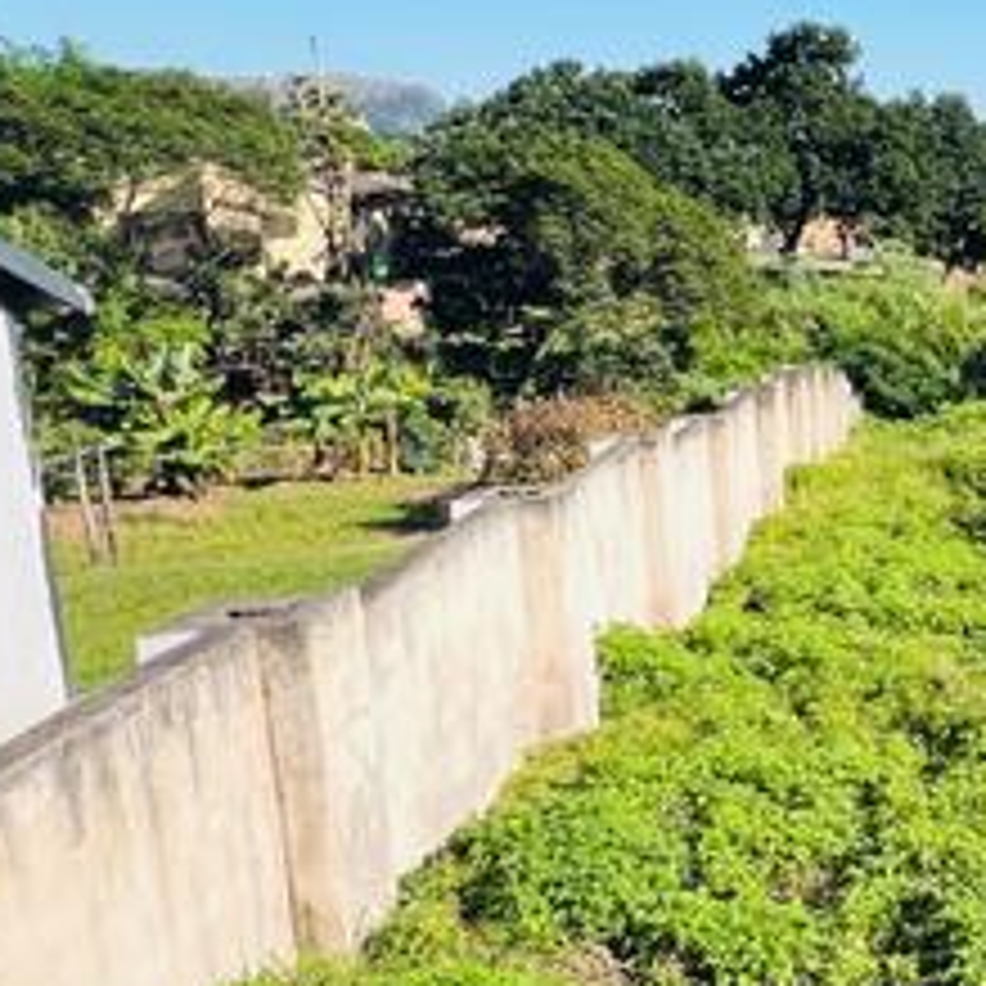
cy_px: 450
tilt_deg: -9.7
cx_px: 1378
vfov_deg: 40.0
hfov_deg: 29.4
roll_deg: -1.4
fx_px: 1353
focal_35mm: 42
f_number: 1.8
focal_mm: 1.57
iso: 32
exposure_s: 1/927
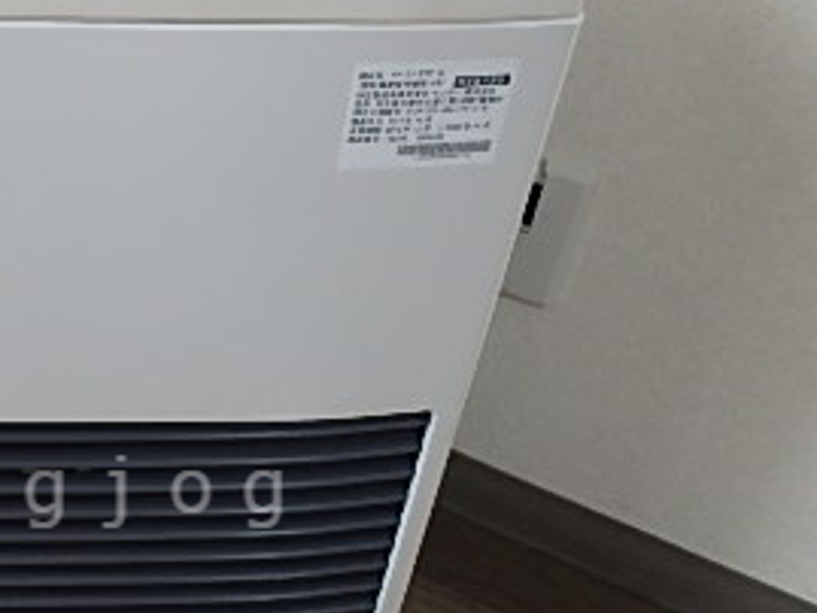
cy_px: 492
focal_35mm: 50
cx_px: 91
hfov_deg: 36.0
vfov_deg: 28.5
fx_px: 1181
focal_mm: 3.7
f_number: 3.5
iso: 200
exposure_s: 1/50
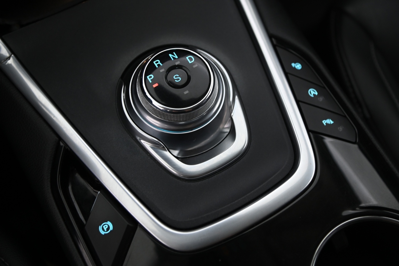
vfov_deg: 23.3
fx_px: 642
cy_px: 133
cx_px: 200
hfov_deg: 34.5
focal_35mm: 58
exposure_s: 1/30
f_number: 4
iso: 2000
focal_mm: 58
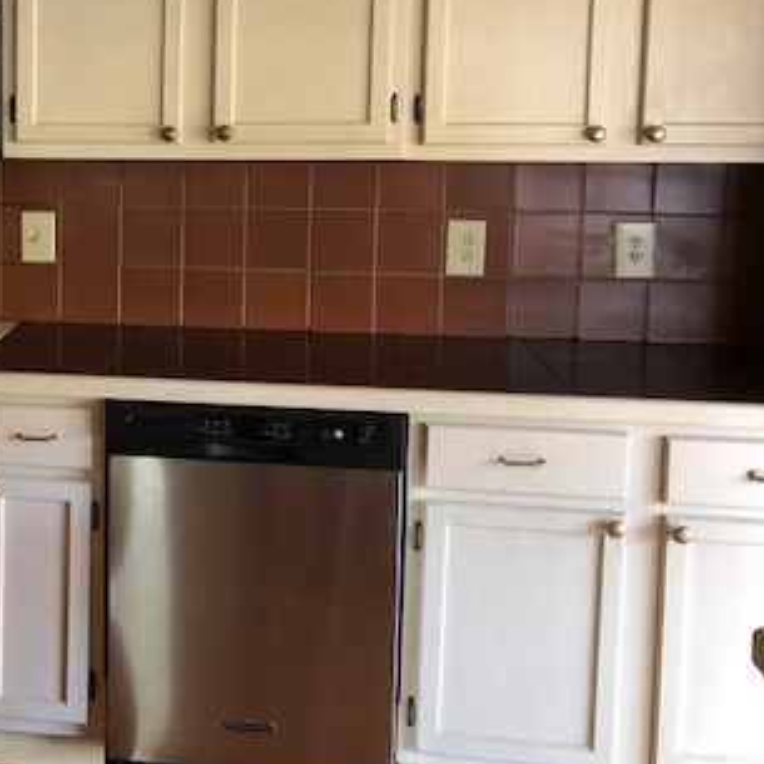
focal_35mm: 52
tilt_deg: -5.5
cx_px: 65
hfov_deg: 31.2
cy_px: 266
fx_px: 1298
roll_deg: -0.9
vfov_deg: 32.6
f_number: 1.8
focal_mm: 3.99
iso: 100
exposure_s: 1/8
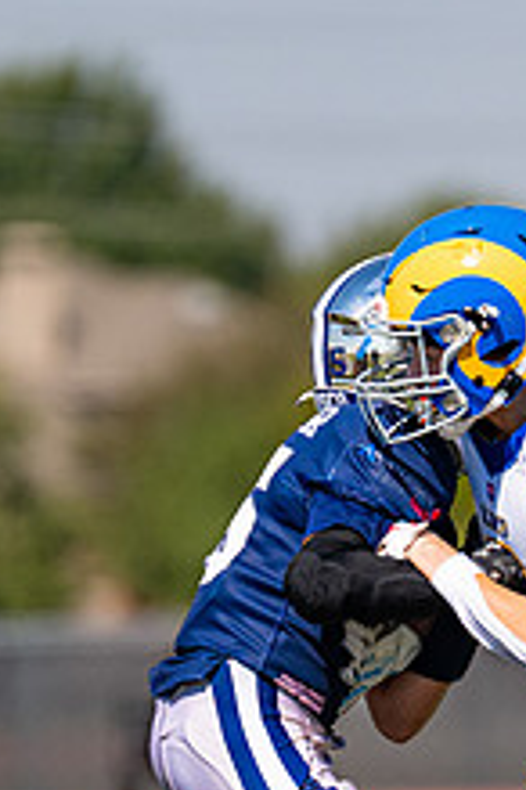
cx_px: 394
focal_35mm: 853
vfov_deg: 2.4
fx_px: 18693
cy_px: 528
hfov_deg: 1.6
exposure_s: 1/3200
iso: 125
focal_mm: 200
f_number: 2.8
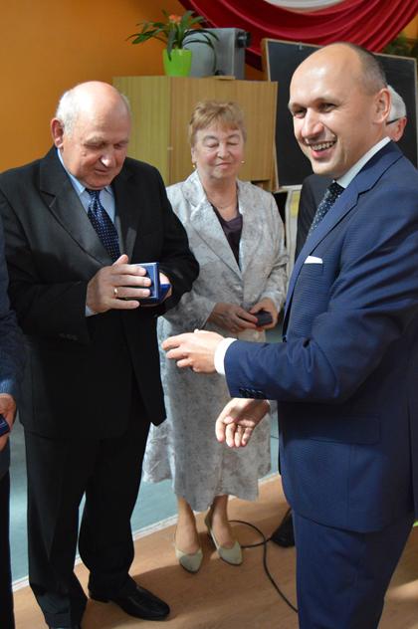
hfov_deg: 36.8
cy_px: 314
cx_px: 209
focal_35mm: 36
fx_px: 628
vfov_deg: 53.2
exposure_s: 1/500
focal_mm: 24
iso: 3200
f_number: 3.8
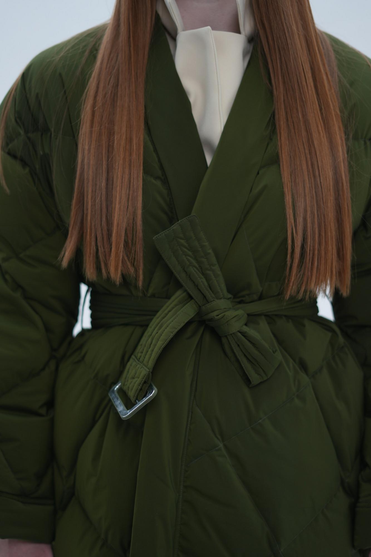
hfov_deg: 27.0
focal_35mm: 50
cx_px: 186
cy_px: 278
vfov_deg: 39.6
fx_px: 773
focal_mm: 50
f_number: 1.8
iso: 160
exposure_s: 1/100
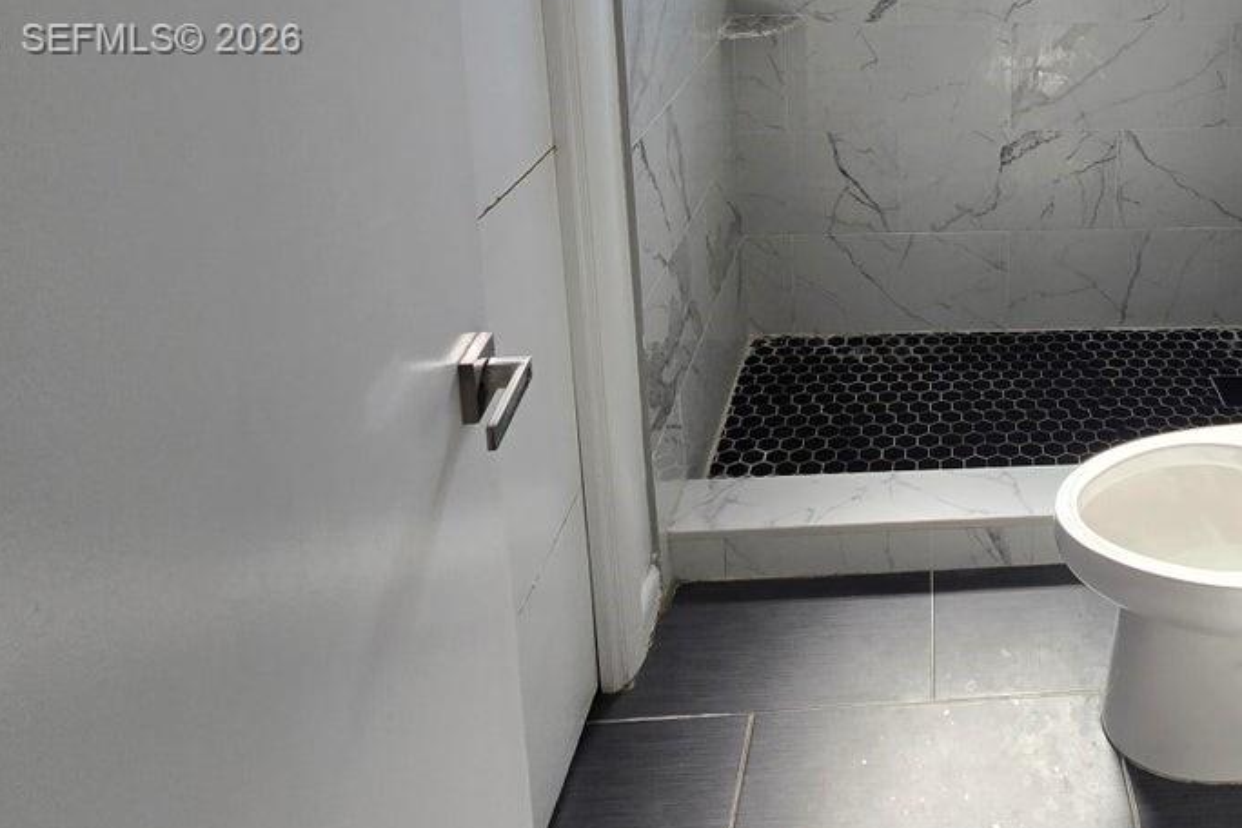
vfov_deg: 42.7
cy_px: 42
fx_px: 931
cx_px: 1030
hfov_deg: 60.7
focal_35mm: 27
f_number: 2.2
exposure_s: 1/211
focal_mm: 2.2
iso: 50
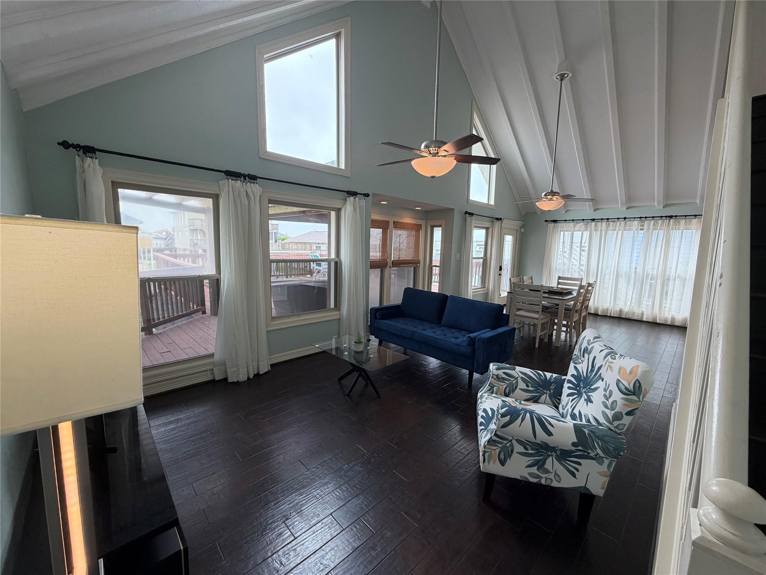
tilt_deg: -8.2
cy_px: 288
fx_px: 310
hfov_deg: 102.1
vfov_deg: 85.7
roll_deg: -2.0
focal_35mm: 14
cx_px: 383
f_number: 2.2
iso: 100
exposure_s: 1/120
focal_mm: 2.22
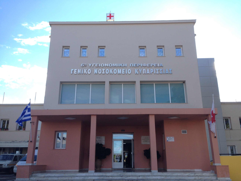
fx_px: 230
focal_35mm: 33
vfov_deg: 42.9
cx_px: 120
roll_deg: +0.6
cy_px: 90
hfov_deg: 55.4
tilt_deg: +17.8
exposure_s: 1/521
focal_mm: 4.12
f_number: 2.4
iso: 50
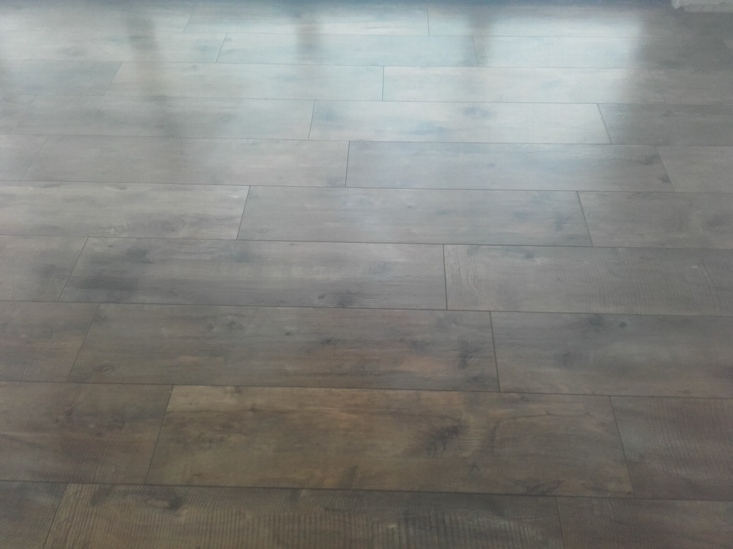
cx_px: 366
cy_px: 274
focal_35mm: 31
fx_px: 656
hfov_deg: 58.4
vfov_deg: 45.4
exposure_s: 1/33
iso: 70
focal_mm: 3.31
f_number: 2.2
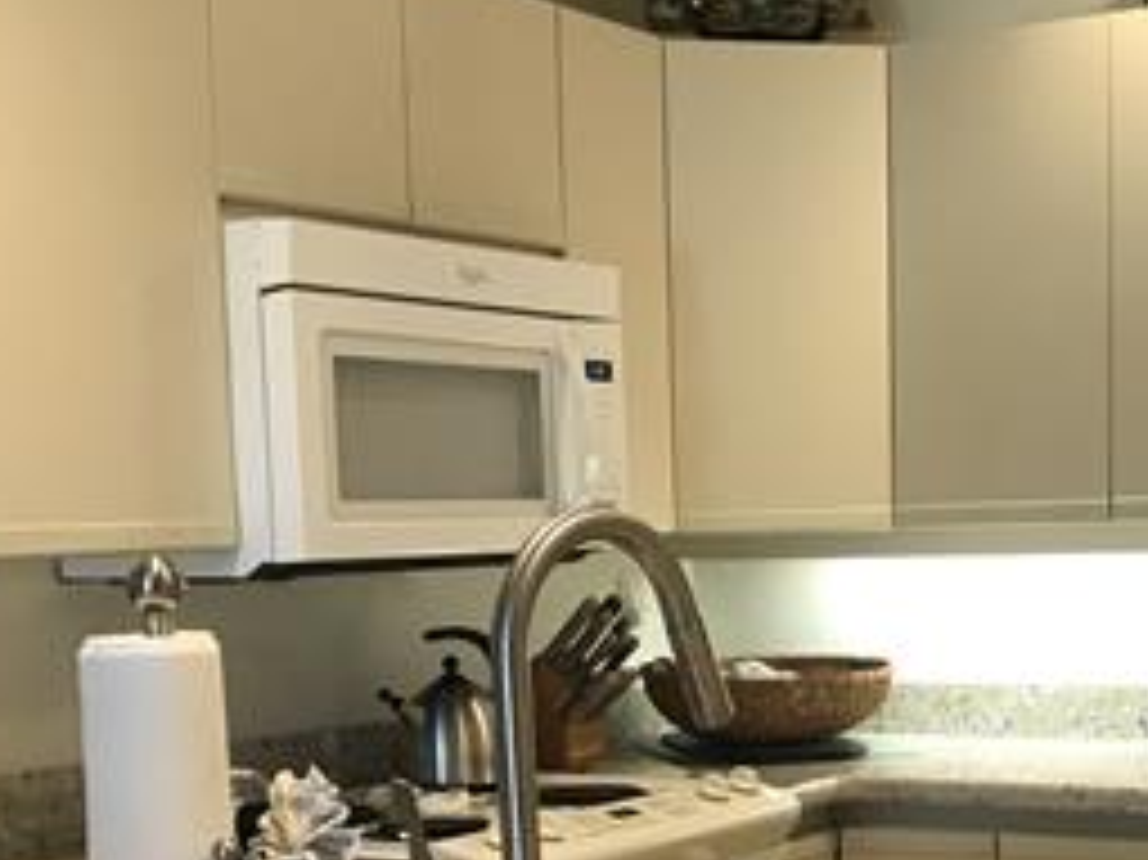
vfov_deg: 21.1
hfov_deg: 28.5
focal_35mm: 68
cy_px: 781
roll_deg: +1.7
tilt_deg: -7.0
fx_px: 2254
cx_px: 684
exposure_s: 1/24
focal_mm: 3.99
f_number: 1.8
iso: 40
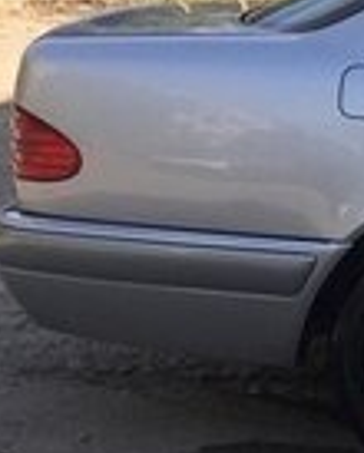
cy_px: 127
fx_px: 1827
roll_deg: -4.5
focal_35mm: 136
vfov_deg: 14.1
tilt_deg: -8.9
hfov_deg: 9.8
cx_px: 907
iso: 32
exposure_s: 1/824
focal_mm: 4.15
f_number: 2.2
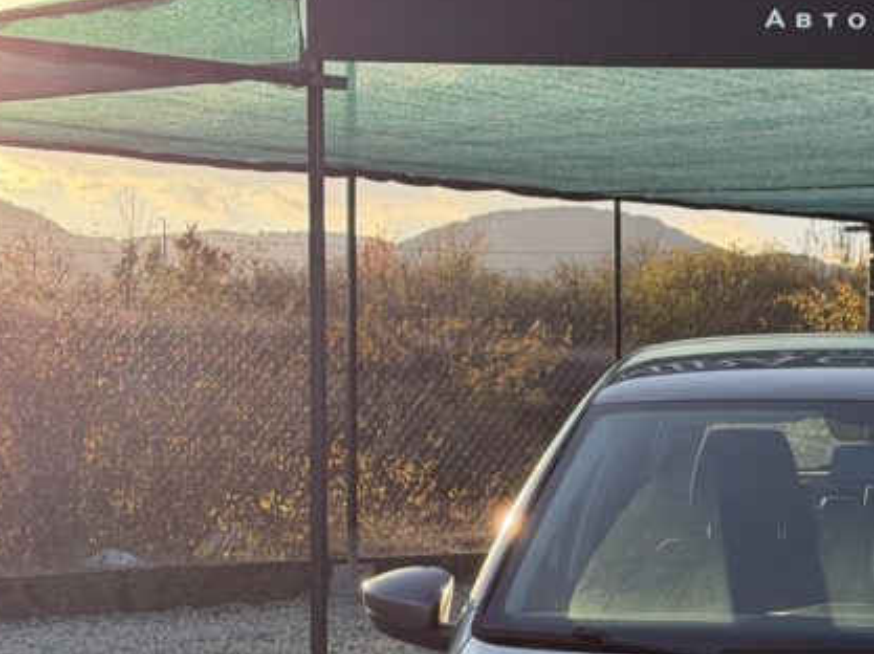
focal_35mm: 118
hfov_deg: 16.3
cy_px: 623
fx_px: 2977
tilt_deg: -2.4
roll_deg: -0.3
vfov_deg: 12.4
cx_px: 908
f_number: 1.78
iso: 80
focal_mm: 6.76
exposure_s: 1/1642
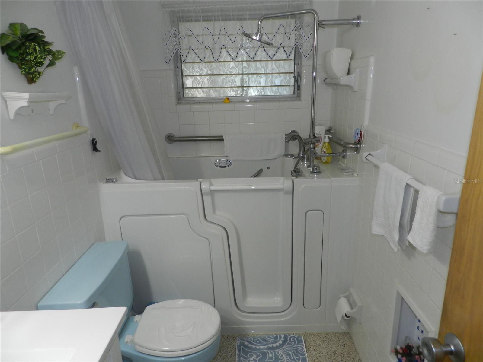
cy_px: 181
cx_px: 242
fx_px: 321
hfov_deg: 73.9
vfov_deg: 58.9
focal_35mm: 23
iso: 200
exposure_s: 1/30
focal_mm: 4
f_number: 3.4
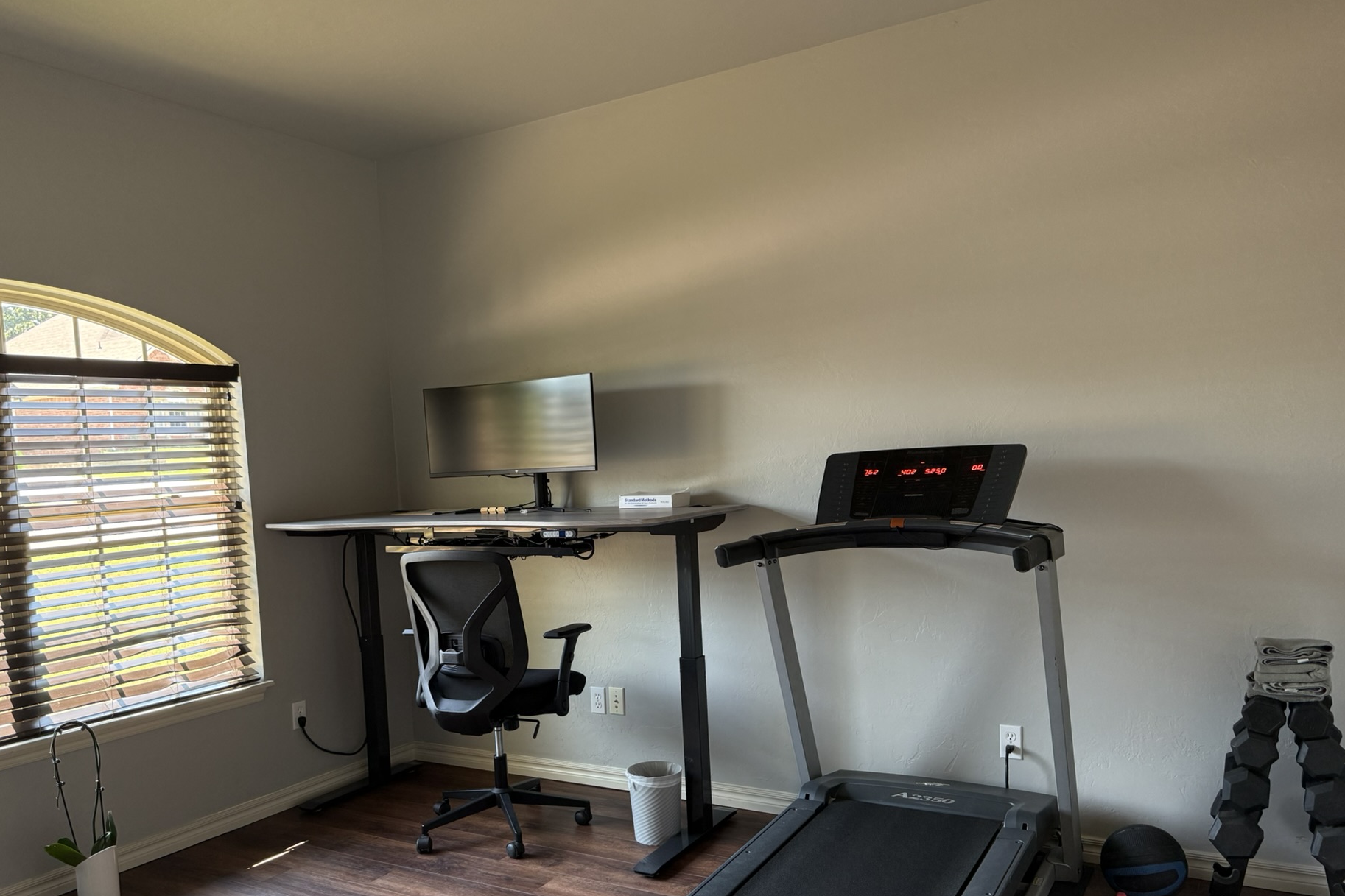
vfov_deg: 46.0
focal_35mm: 28
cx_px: 595
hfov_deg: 65.3
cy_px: 557
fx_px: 1046
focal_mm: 6.76
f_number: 1.78
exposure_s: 1/120
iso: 200
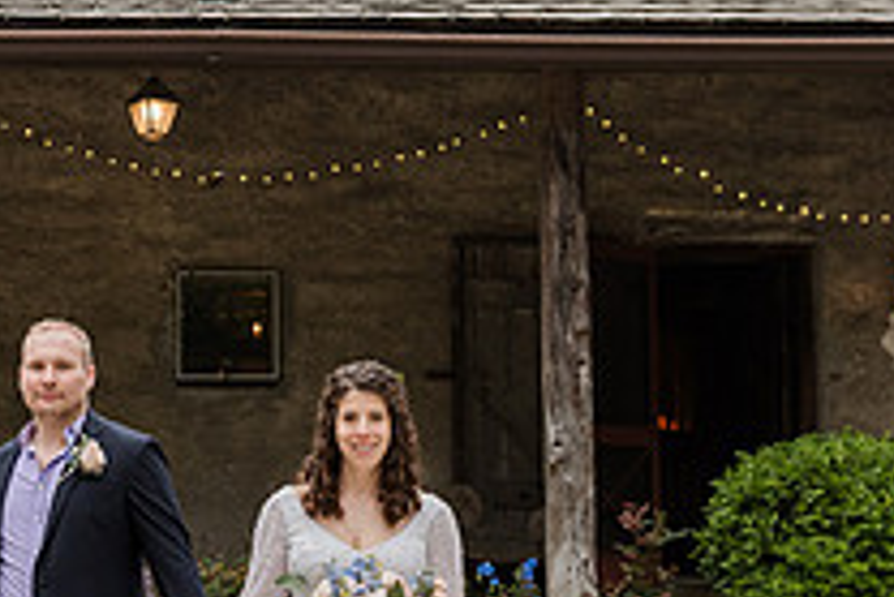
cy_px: 410
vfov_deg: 17.5
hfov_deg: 25.6
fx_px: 1938
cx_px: 207
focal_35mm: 78
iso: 800
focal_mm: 27
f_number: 4
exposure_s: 1/320
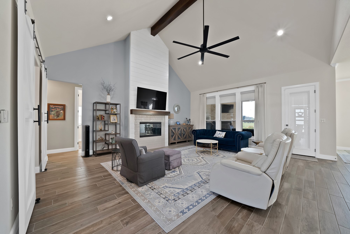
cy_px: 117
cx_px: 175
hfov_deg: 112.6
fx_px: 117
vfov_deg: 90.1
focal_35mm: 12
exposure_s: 1/2.5
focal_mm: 12
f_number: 9
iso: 640
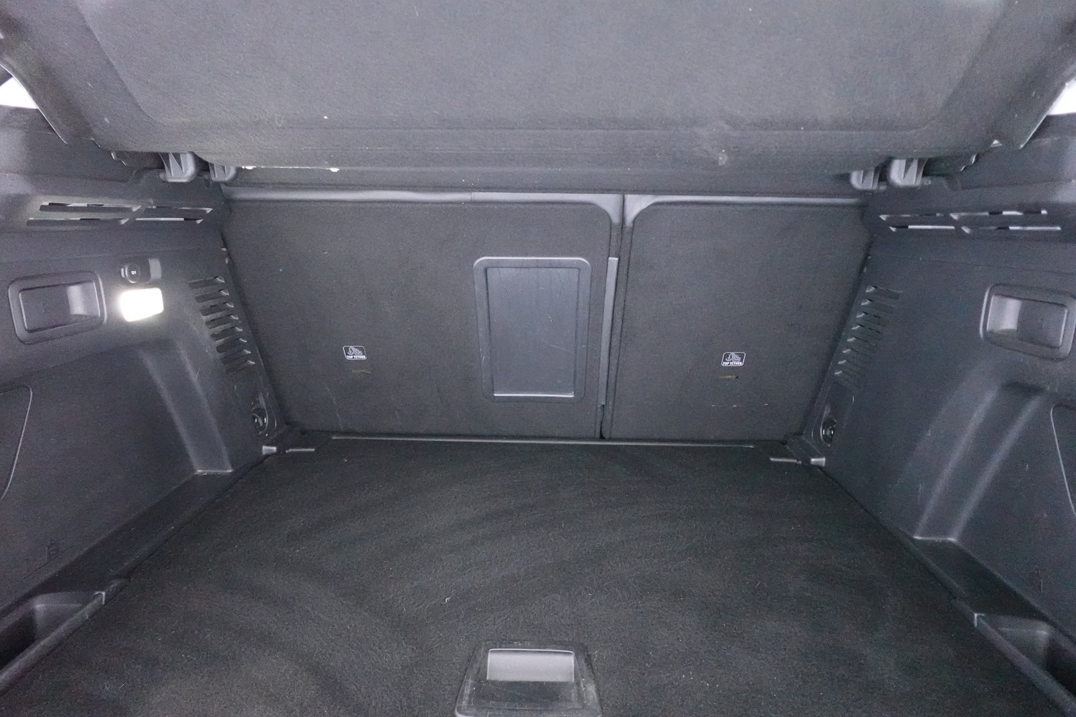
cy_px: 358
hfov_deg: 84.0
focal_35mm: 20
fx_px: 598
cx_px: 538
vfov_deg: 61.9
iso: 6400
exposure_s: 1/30
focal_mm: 7.6
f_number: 2
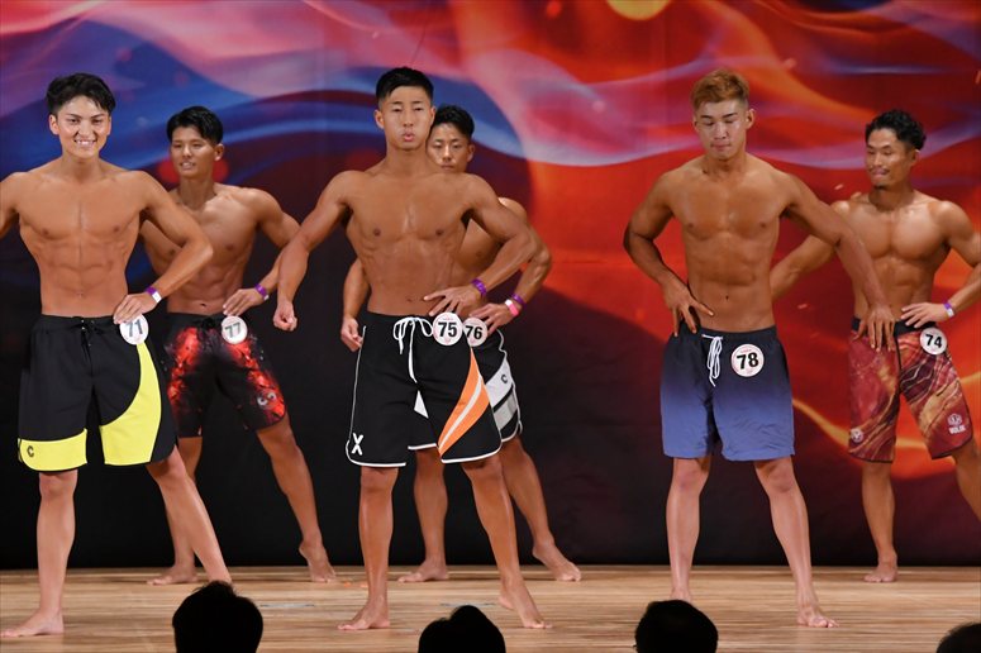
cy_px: 326
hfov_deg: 8.6
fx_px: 6537
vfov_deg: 5.7
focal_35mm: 240
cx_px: 490
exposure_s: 1/400
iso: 3200
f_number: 5.6
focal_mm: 160
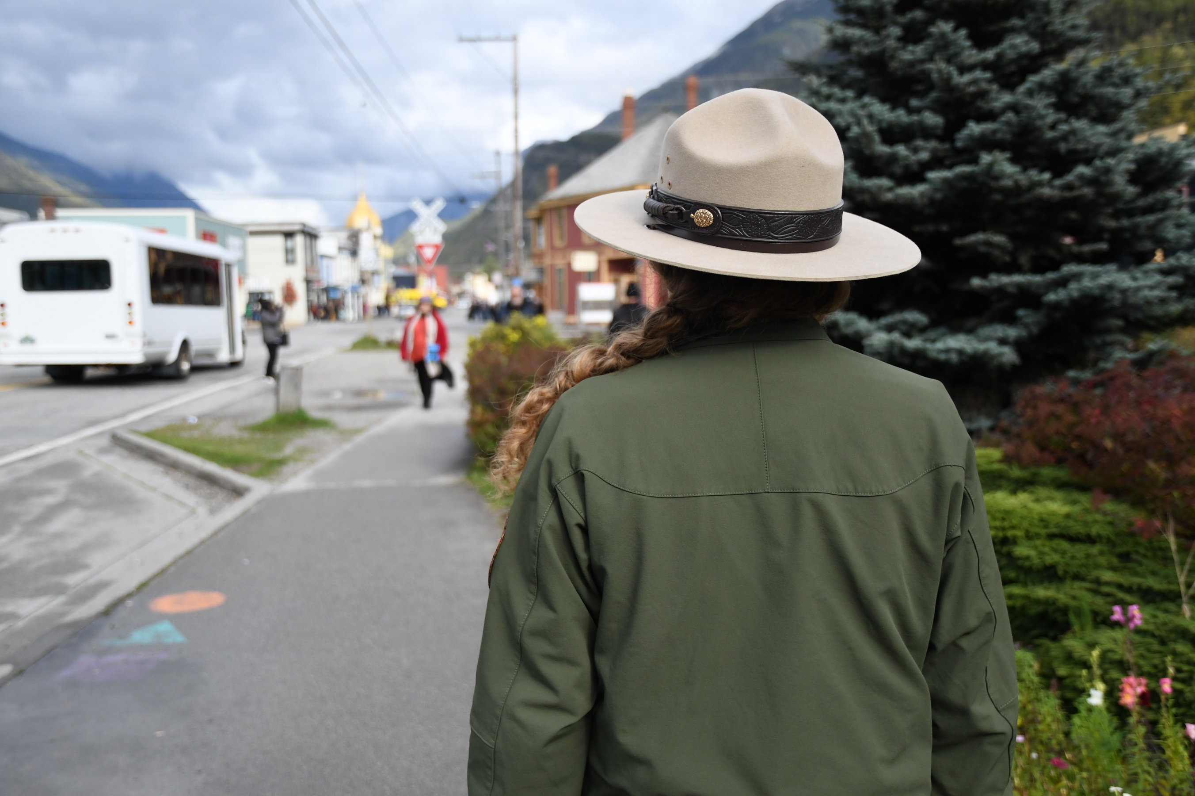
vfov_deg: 39.9
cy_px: 398
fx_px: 1095
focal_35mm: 33
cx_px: 598
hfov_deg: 57.2
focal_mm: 22
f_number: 3
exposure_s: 1/5000
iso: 640
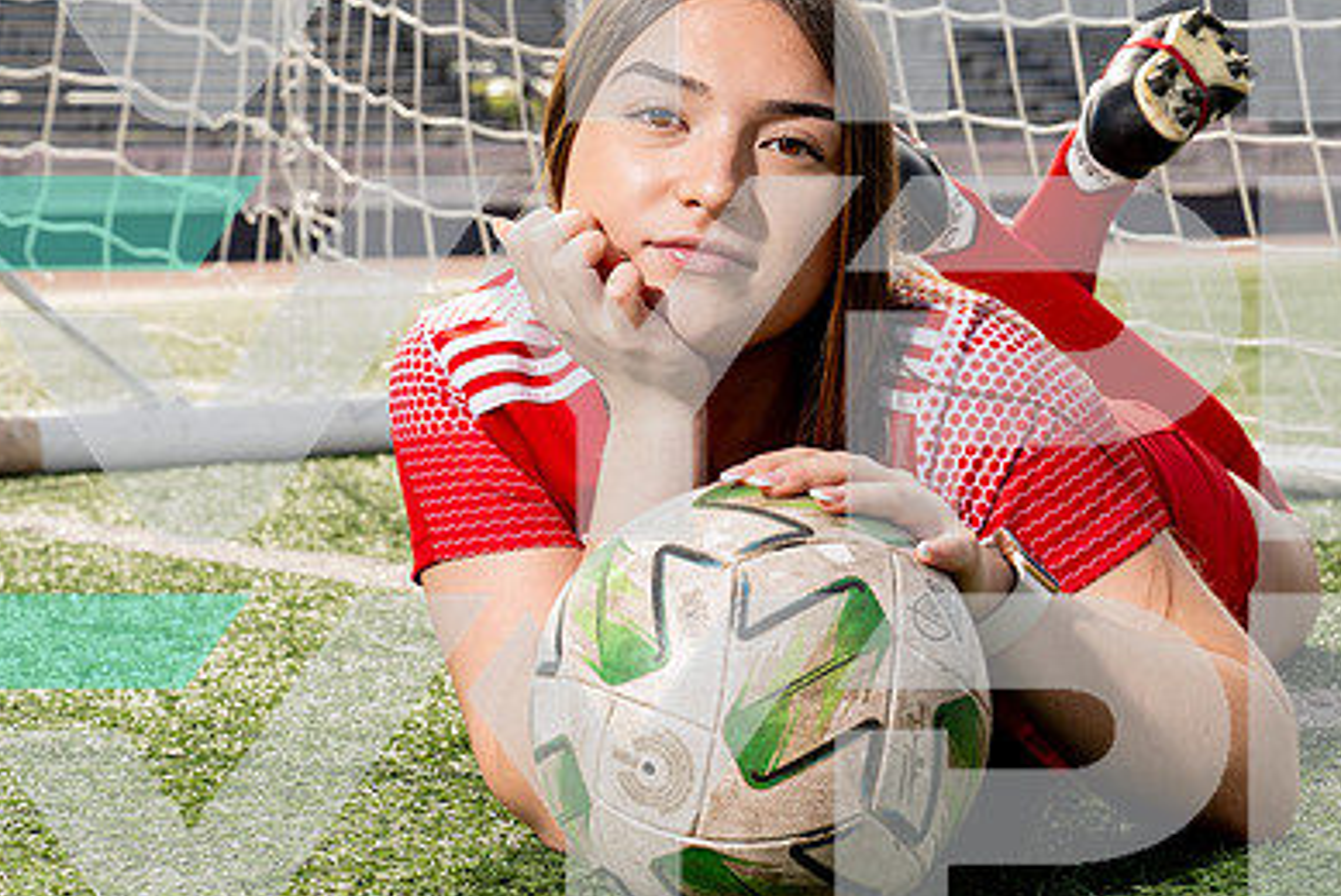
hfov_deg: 20.4
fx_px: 3728
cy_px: 332
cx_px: 747
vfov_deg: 13.7
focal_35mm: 100
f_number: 8
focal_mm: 61
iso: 100
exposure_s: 1/250
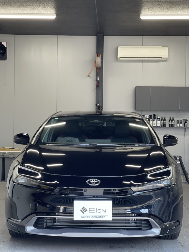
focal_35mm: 64
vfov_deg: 30.3
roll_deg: -0.9
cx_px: 94
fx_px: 466
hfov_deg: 22.9
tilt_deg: +0.7
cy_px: 126
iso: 160
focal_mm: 7.5
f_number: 2.2
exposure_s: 1/121
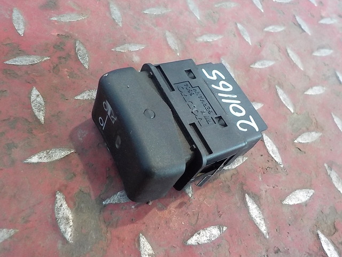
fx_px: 296
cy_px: 128
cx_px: 171
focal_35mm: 30
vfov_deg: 46.8
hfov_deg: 60.0
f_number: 3.3
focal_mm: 4.1
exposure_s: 1/50
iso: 800
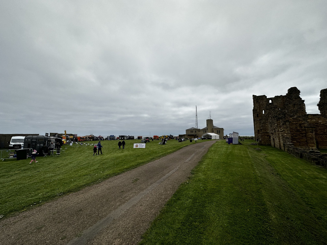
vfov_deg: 85.7
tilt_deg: +4.3
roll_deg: +0.7
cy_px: 122
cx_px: 164
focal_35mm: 14
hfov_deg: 102.1
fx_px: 132
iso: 50
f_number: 2.2
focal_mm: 2.22
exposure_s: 1/3731
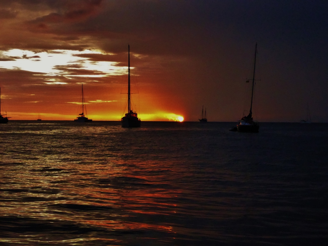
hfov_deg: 29.8
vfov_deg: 22.6
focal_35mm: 65
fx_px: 616
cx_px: 164
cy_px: 123
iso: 2500
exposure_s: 1/250
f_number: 5.2
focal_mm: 11
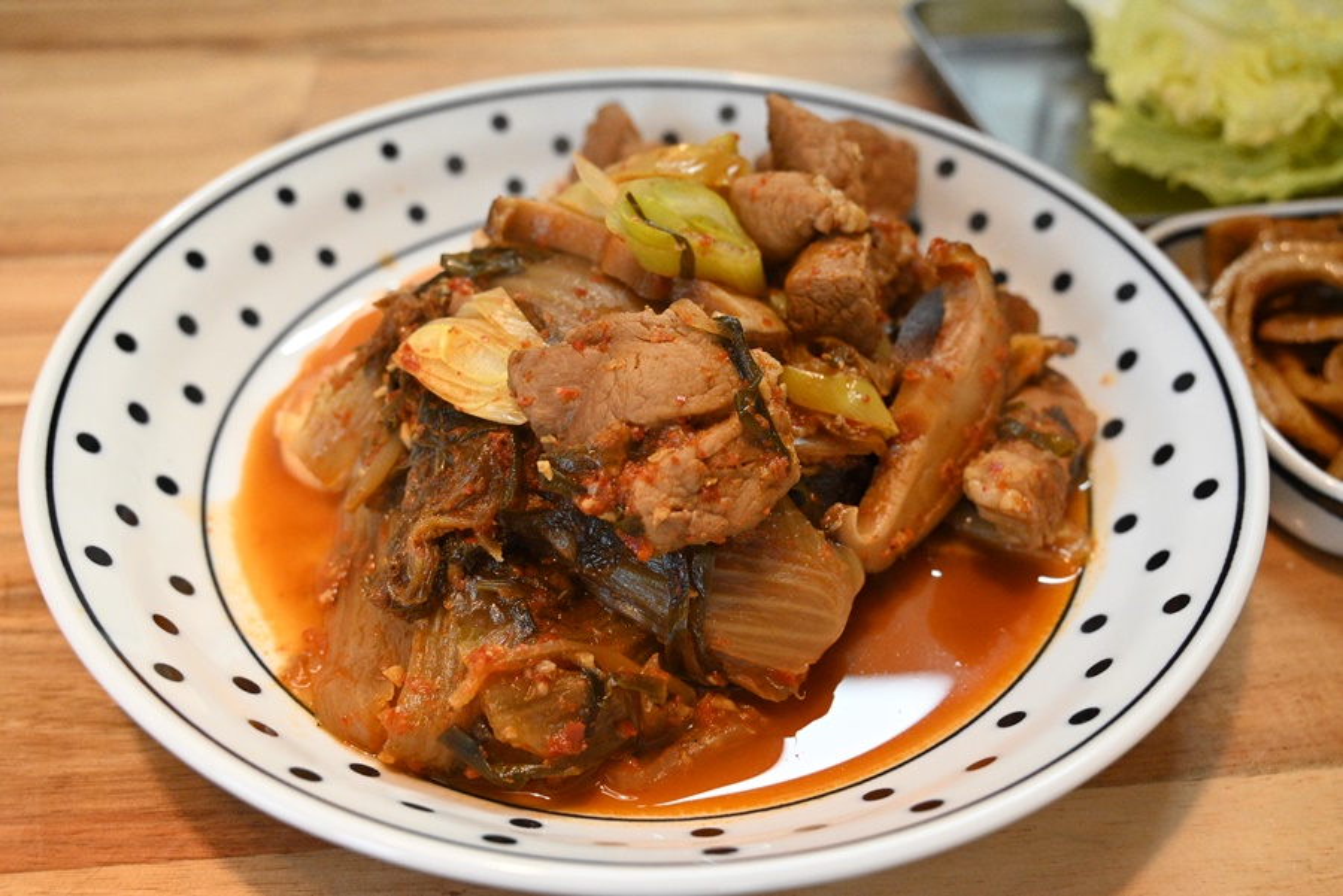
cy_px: 448
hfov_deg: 57.9
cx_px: 672
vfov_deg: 40.6
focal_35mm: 32
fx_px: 1213
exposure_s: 1/250
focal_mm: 32.5
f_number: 6.3
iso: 5000
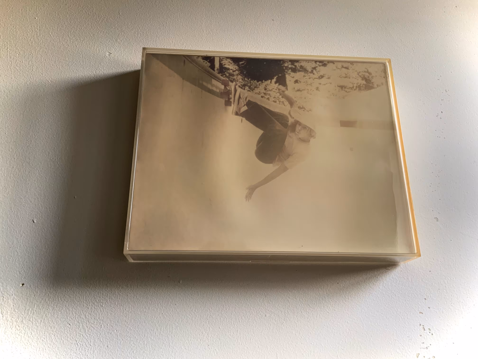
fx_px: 400
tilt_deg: +18.7
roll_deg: -0.6
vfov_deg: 48.2
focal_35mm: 29
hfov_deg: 61.7
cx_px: 239
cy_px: 180
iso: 80
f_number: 1.8
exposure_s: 1/60
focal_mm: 3
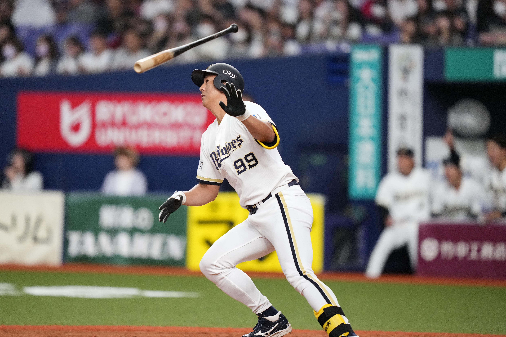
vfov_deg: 3.4
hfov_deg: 5.2
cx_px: 253
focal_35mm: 400
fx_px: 5622
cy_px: 168
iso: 3200
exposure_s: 1/1600
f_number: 2.8
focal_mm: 400
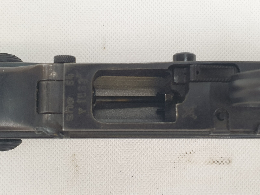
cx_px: 130
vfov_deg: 53.1
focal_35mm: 26
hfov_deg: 67.3
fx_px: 195
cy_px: 98
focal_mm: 4.3
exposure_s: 1/100
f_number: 2.4
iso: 160
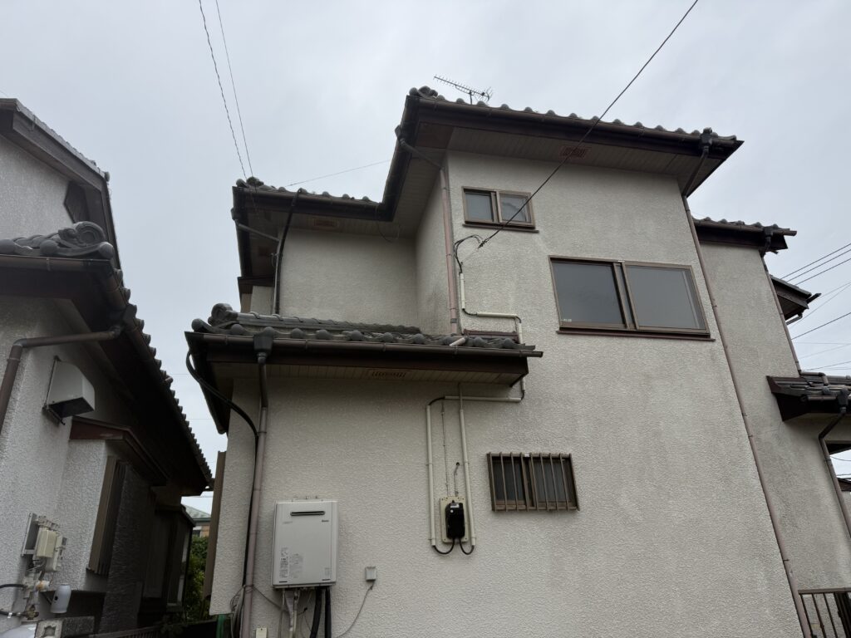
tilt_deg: +24.6
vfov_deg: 56.8
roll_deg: +3.7
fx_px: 590
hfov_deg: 71.6
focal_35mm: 24
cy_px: 319
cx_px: 426
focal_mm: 6.76
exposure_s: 1/7353
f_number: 1.78
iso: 80
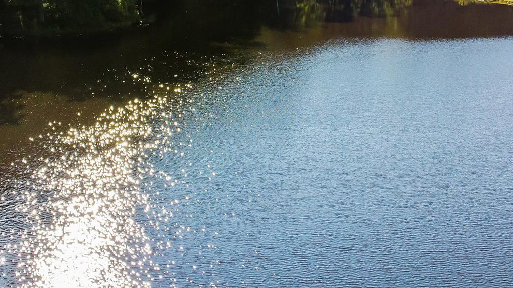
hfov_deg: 38.5
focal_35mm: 54
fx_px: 734
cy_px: 102
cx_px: 281
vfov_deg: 22.1
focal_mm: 4.5
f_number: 2.8
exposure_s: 1/800
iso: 100
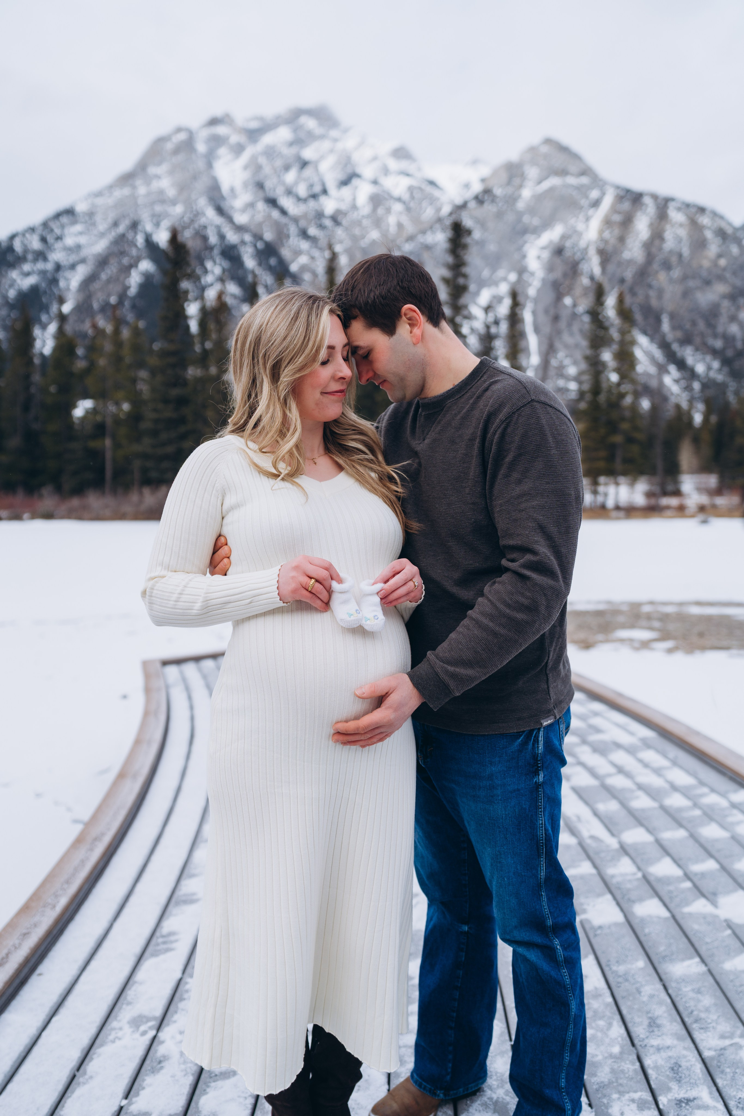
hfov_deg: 46.4
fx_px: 868
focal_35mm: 28
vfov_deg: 65.5
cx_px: 372
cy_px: 558
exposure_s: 1/1600
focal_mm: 28
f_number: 2
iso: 100
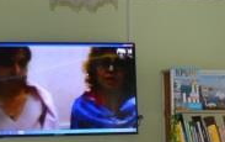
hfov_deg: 10.5
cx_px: 393
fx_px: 1155
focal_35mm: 188
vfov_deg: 6.9
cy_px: 240
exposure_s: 1/60
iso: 400
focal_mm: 22
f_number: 4
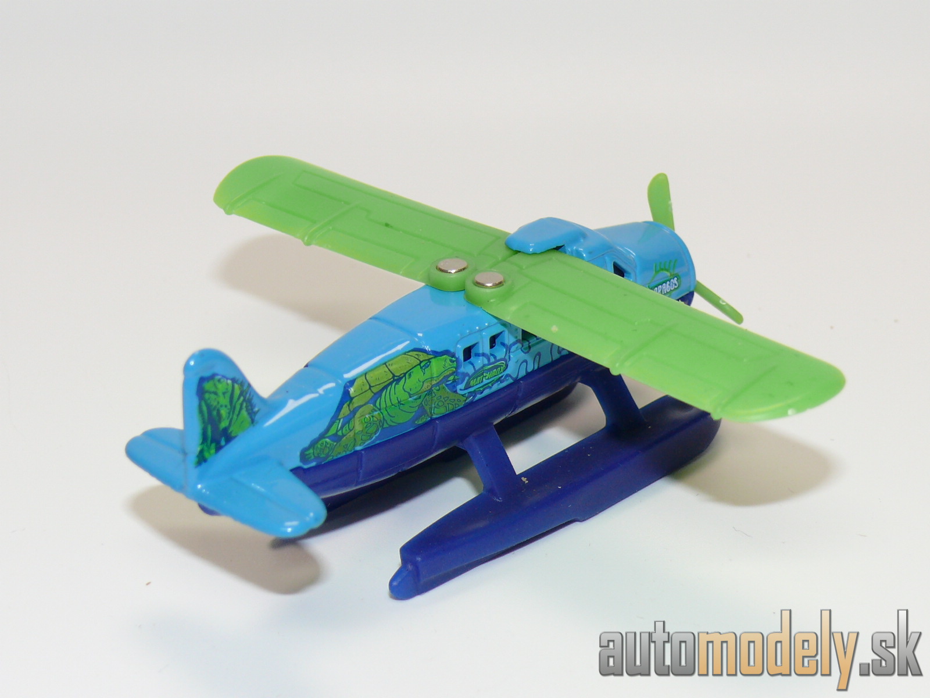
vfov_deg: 16.6
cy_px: 349
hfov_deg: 22.0
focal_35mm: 89
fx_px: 2391
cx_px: 465
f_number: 4
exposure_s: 1/30
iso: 100
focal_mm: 12.4
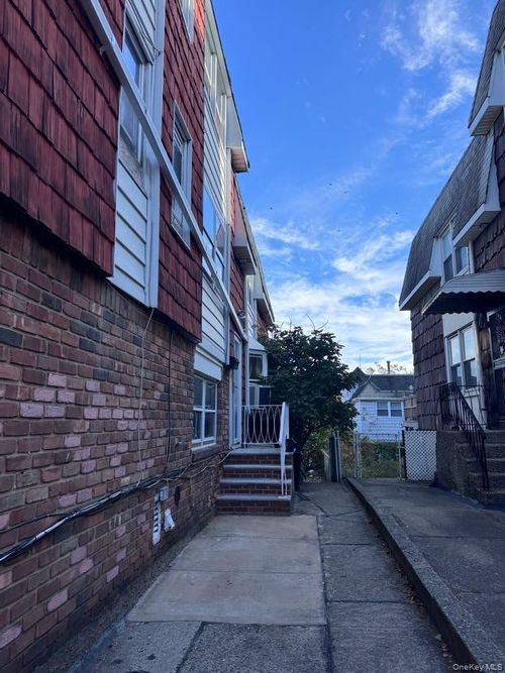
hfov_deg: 56.8
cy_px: 336
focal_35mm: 24
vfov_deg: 71.6
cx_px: 252
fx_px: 467
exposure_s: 1/1721
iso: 80
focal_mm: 6.76
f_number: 1.78
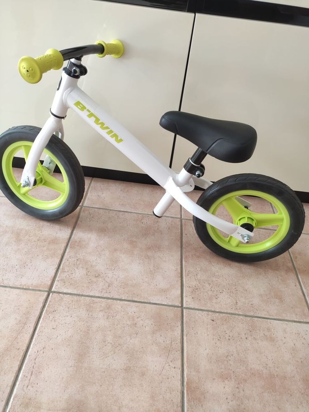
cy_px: 206
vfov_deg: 67.3
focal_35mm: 26
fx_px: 309
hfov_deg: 53.1
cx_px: 154
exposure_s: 1/50
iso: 417
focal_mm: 4.77
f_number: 1.75
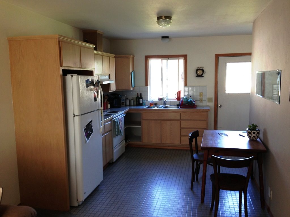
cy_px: 108
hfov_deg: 55.4
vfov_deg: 42.9
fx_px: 276
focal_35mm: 33
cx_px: 145
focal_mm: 4.13
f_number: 2.4
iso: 50
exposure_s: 1/20
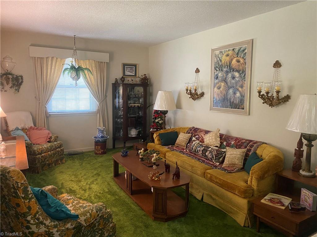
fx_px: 238
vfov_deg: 53.1
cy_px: 118
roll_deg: -0.8
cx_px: 158
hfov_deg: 67.3
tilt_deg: -6.8
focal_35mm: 26
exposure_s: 1/40
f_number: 1.8
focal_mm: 4.25
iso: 500
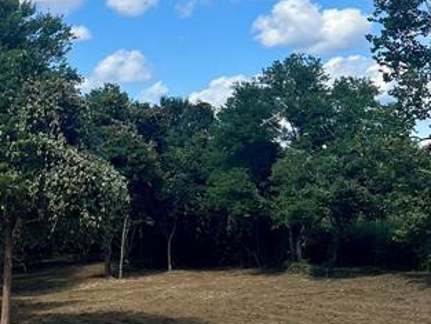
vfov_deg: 17.3
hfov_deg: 21.5
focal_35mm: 85
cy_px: 245
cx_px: -76
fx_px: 1059
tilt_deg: -1.8
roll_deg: +0.2
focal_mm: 5.7
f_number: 1.5
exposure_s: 1/3460
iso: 50
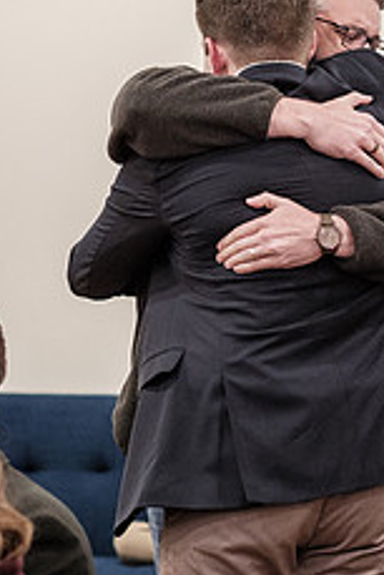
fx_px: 4760
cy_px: 110
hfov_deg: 4.6
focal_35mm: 298
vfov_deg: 6.9
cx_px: 378
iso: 640
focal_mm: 56
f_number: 2
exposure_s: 1/160
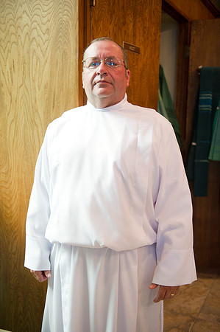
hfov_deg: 31.8
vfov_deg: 46.4
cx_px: 110
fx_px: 386
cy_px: 166
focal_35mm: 42
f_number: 2.8
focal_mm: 42
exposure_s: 1/100
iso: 2000
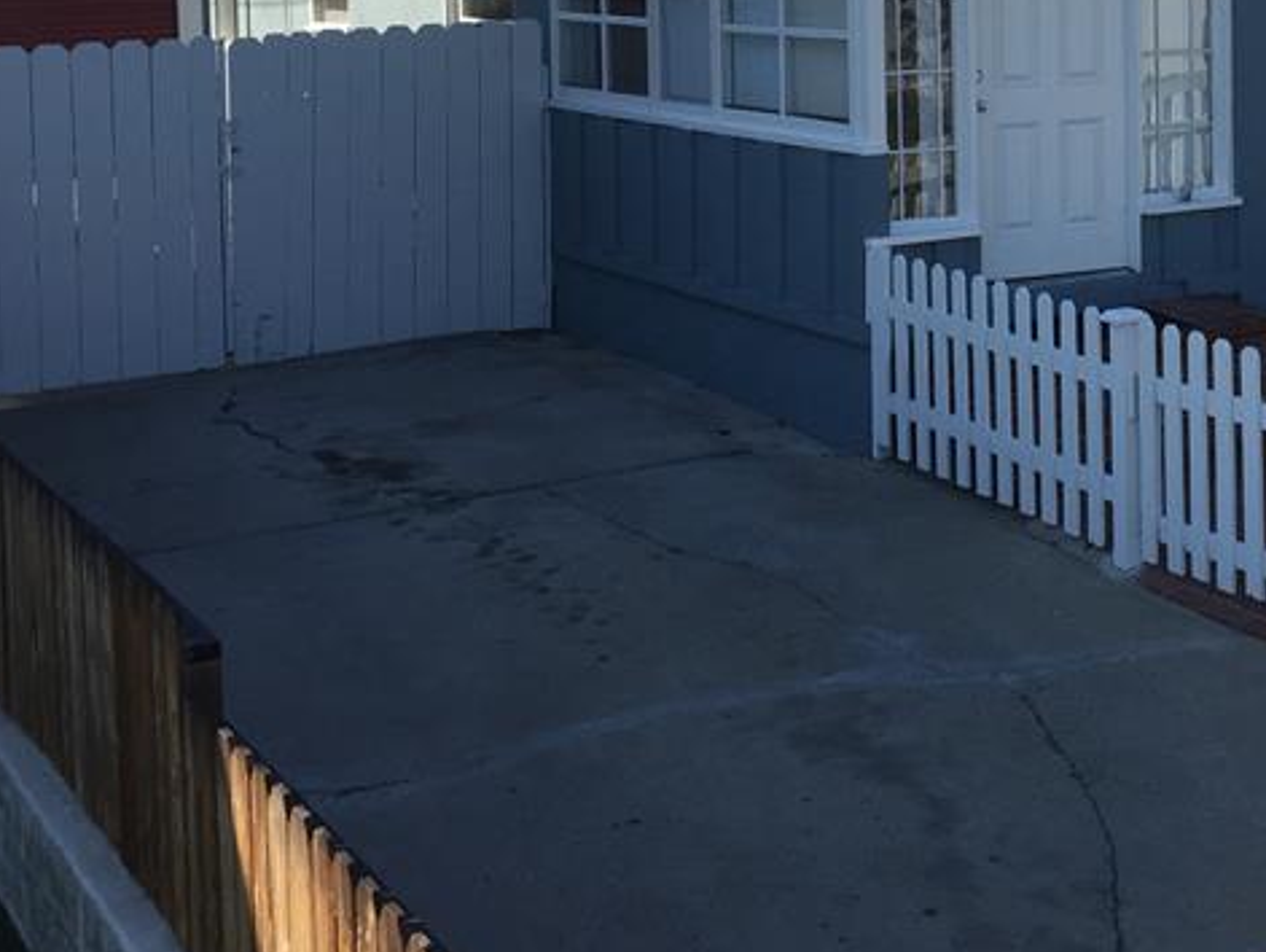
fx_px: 2306
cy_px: 27
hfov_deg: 29.8
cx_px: 1054
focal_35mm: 63
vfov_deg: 22.5
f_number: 2.2
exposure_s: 1/1364
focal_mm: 4.15
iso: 32
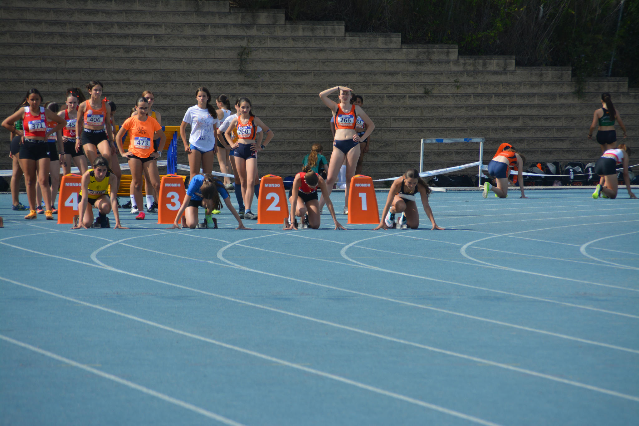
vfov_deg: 4.6
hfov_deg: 6.9
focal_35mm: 300
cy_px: 213
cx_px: 320
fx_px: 5324
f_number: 6.3
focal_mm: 200
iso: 400
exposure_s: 1/1600
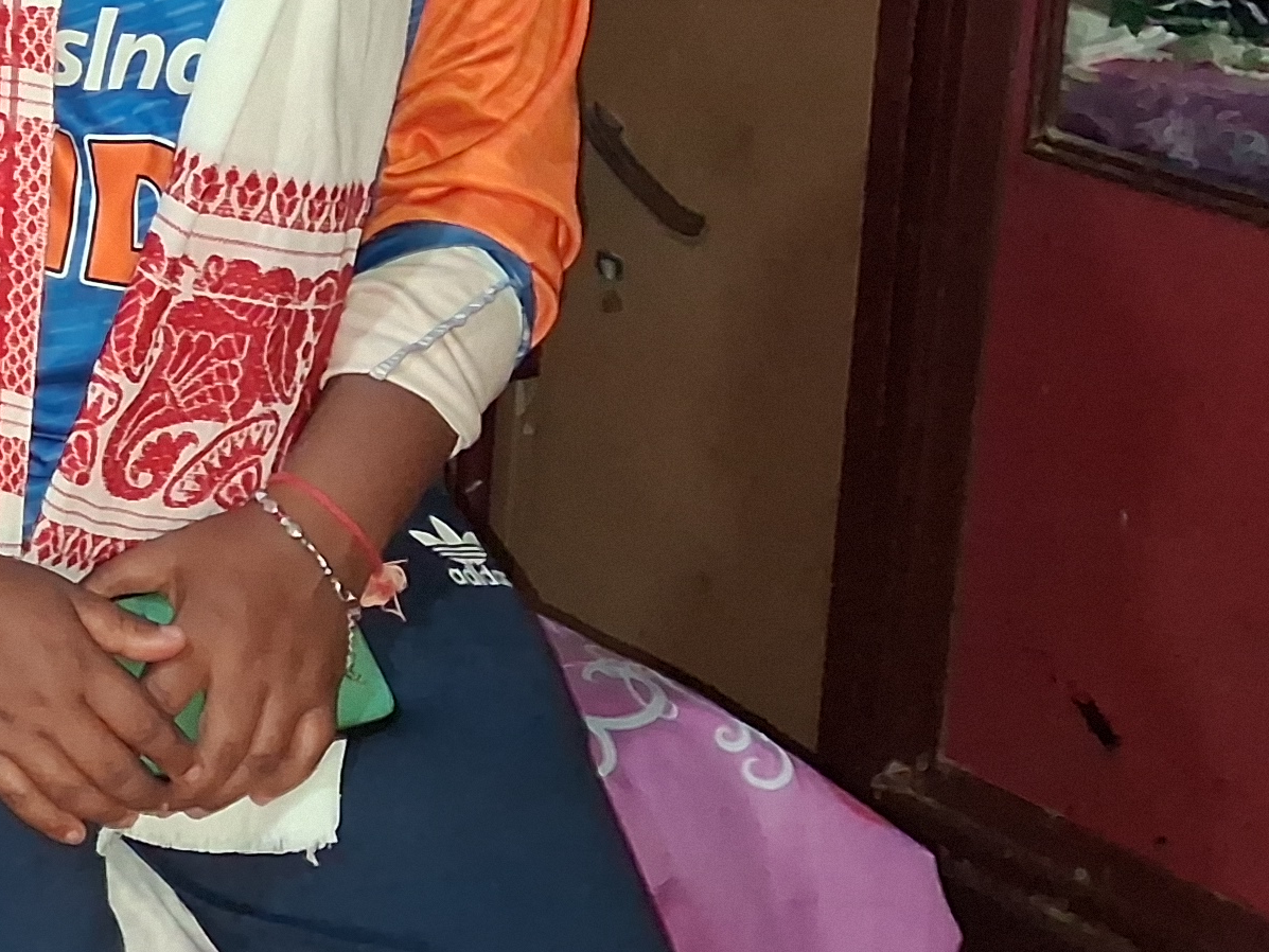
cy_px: -15
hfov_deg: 18.3
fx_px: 3373
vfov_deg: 15.7
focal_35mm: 92
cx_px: -758
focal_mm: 4
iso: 640
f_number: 1.8
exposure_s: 1/33
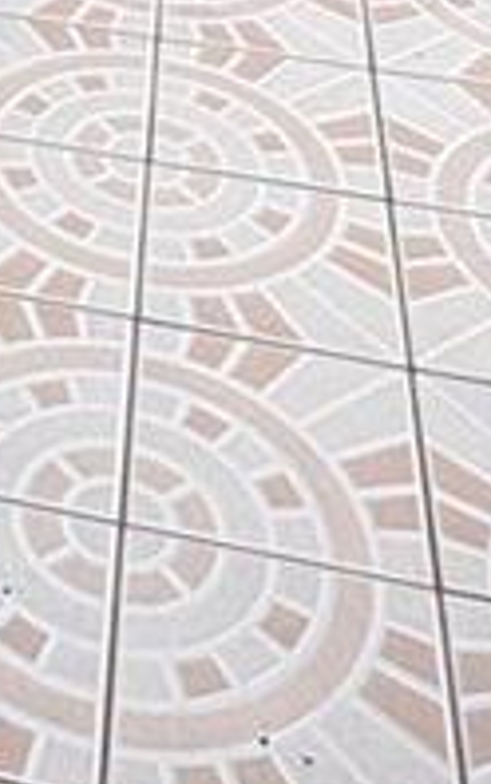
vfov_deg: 15.7
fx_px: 1924
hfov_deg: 13.7
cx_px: -246
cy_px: -962
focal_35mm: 90
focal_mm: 2.22
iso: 40
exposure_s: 1/340
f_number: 2.2
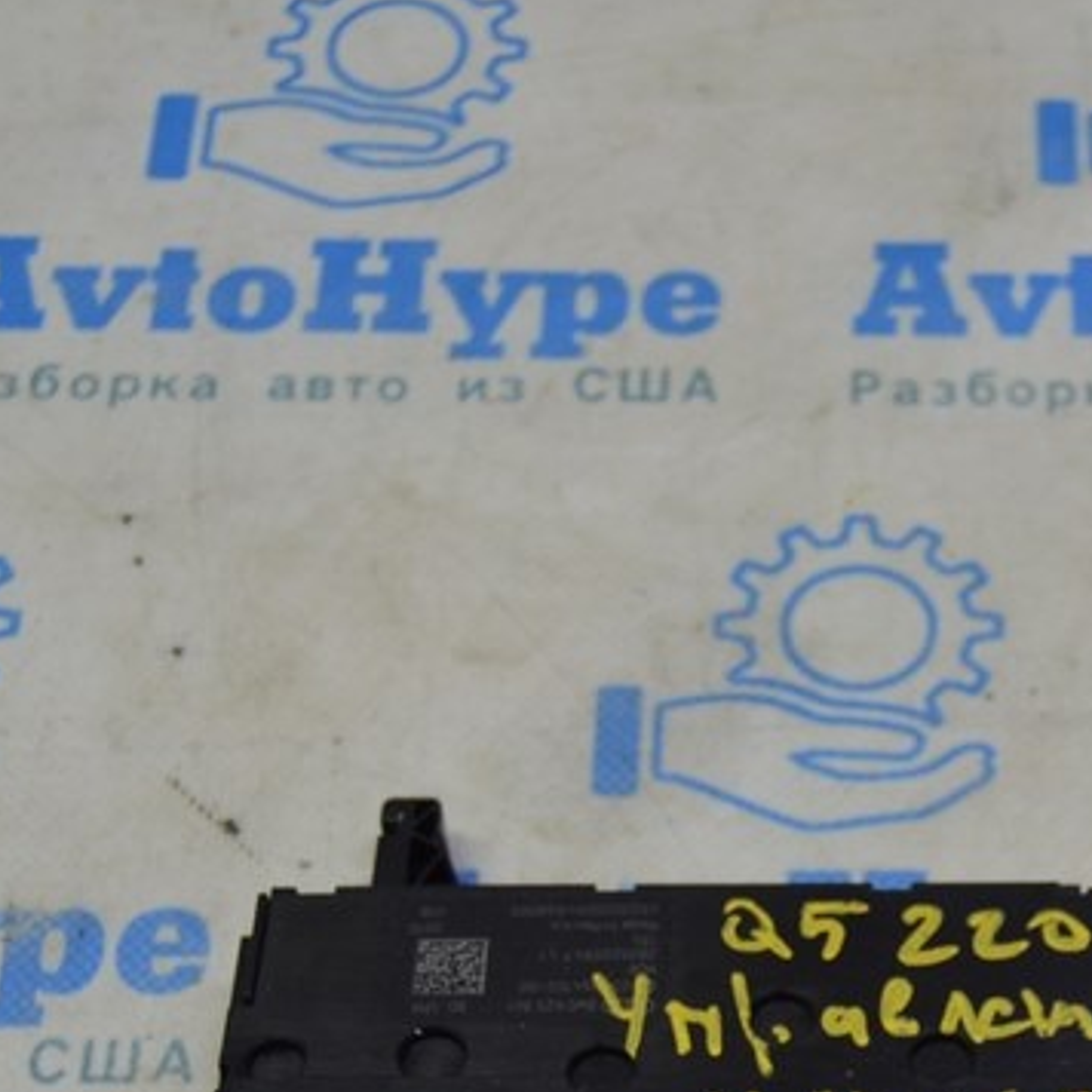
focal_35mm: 88
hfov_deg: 19.1
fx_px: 3141
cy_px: 956
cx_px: 1113
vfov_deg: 19.4
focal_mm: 24
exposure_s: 1/80
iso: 400
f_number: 4.5
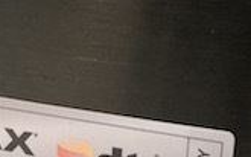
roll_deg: -1.1
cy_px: 127
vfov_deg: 14.4
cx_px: 61
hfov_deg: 22.8
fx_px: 615
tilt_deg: -20.2
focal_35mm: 90
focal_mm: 4
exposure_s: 1/15
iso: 100
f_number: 1.8
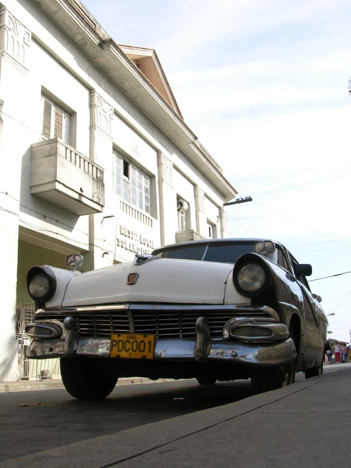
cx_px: 176
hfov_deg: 40.7
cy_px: 234
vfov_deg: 52.6
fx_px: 473
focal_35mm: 35
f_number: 5.6
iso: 50
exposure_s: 1/153
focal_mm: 8.9
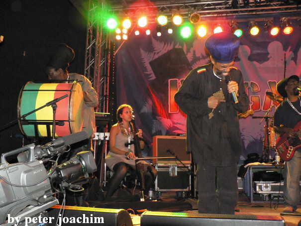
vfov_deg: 40.7
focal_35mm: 35
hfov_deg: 52.6
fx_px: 304
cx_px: 150
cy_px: 113
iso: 400
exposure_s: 1/60
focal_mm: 6
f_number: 2.8
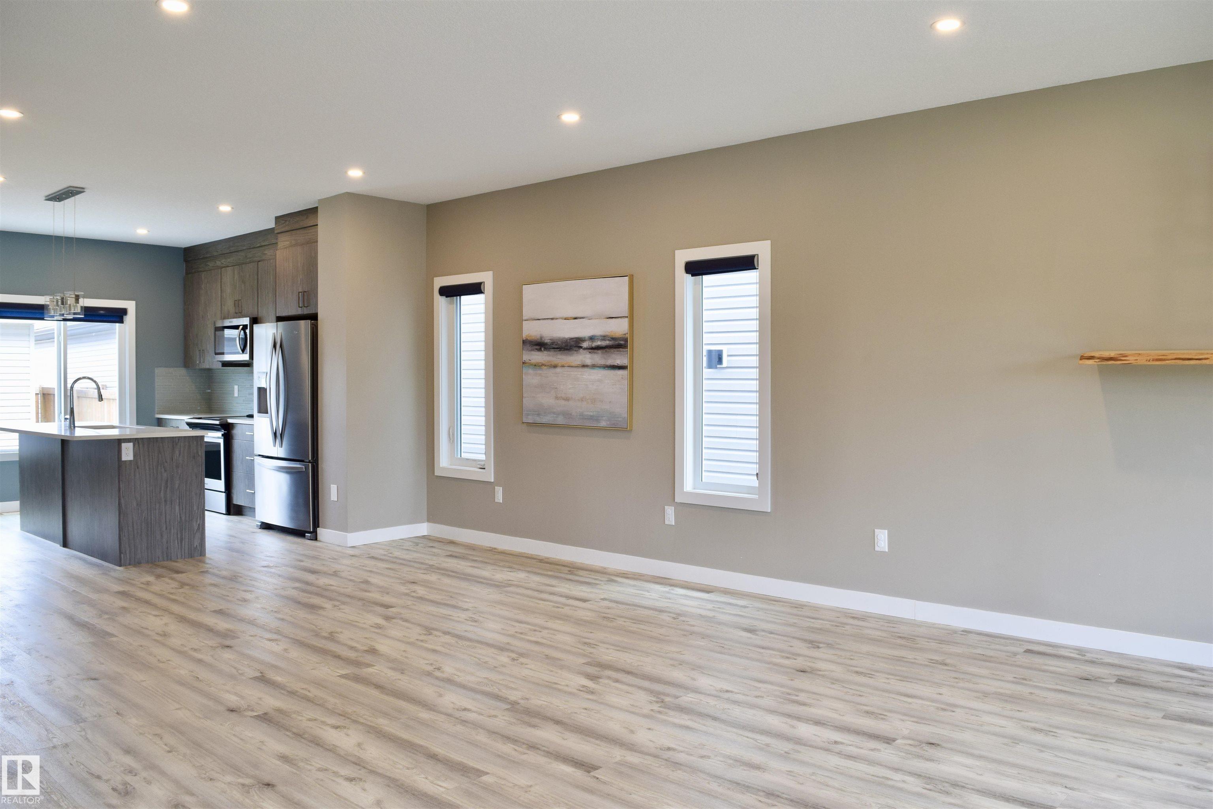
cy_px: 404
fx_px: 910
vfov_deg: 47.9
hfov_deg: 67.4
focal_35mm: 27
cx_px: 606
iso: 400
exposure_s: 1/25
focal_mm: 18
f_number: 8
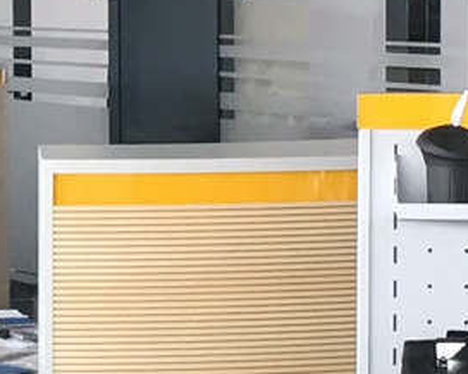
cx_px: -117
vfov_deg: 7.4
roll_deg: +0.4
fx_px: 2906
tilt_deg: -2.7
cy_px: 150
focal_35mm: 210
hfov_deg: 9.1
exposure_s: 1/33
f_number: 2.2
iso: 40
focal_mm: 4.15
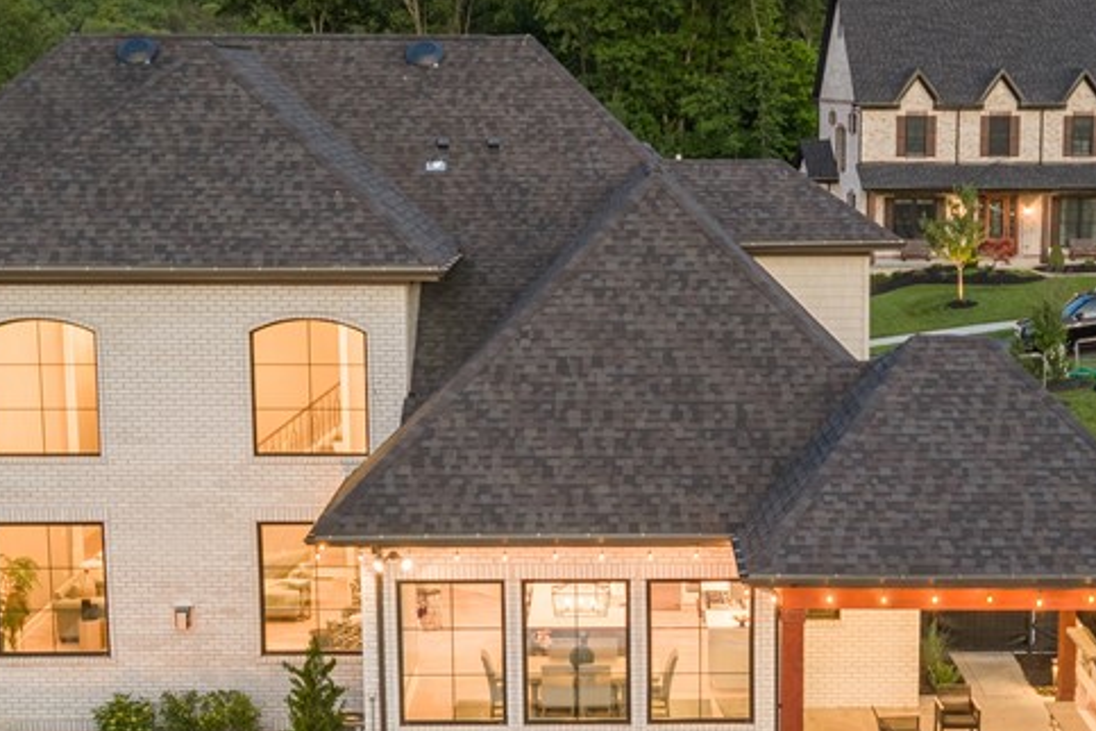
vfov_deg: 20.7
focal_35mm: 63
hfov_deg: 31.7
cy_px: 776
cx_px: 694
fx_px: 1918
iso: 500
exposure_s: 1/15
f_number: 2
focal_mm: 14.4
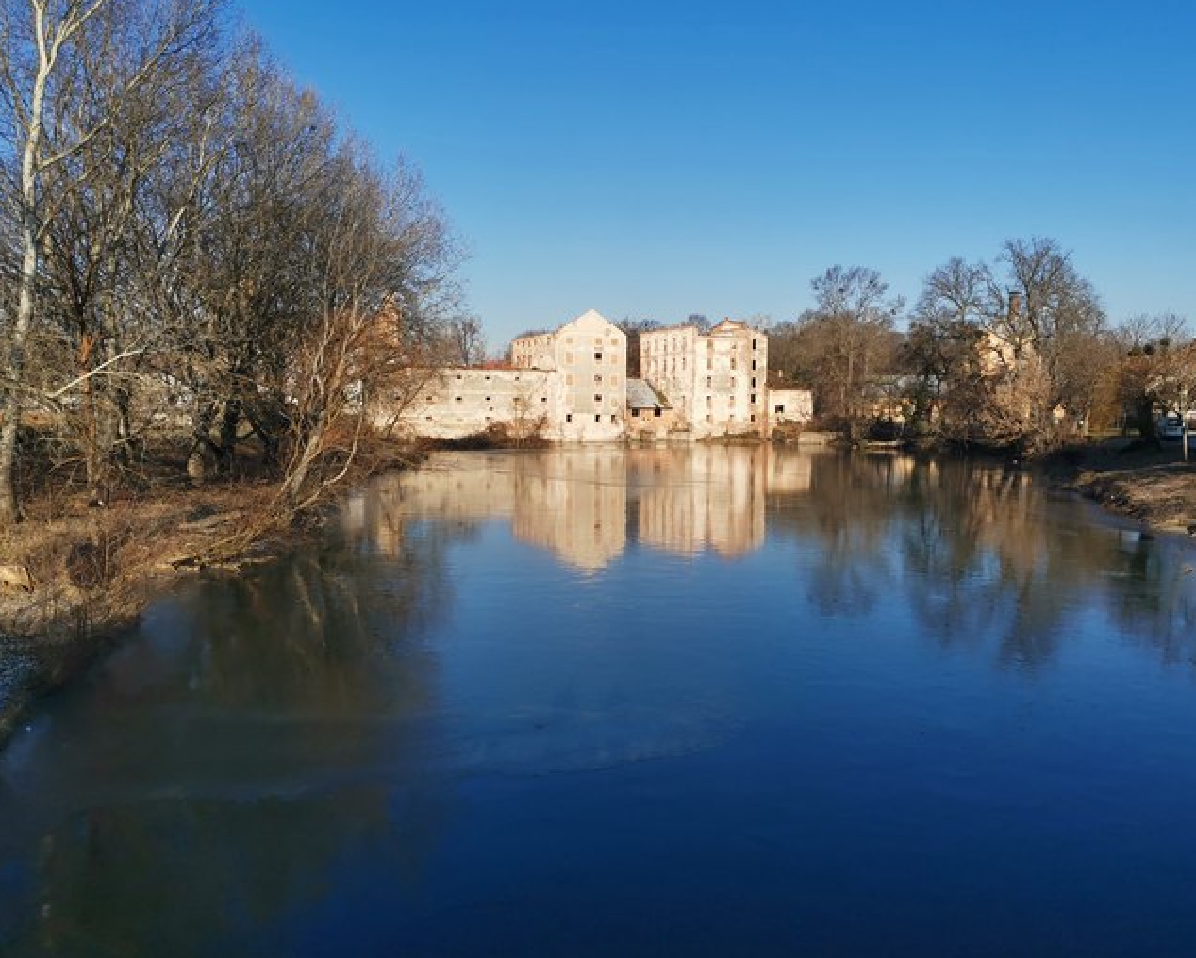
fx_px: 992
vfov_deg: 51.6
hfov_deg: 62.1
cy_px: 472
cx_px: 636
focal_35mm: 28
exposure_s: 1/1383
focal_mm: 4.75
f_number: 1.8
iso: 50
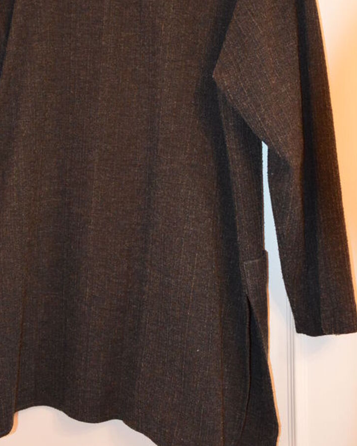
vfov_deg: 31.7
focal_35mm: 59
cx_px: 127
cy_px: 134
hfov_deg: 25.8
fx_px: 776
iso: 2800
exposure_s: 1/60
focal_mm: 25
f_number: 4
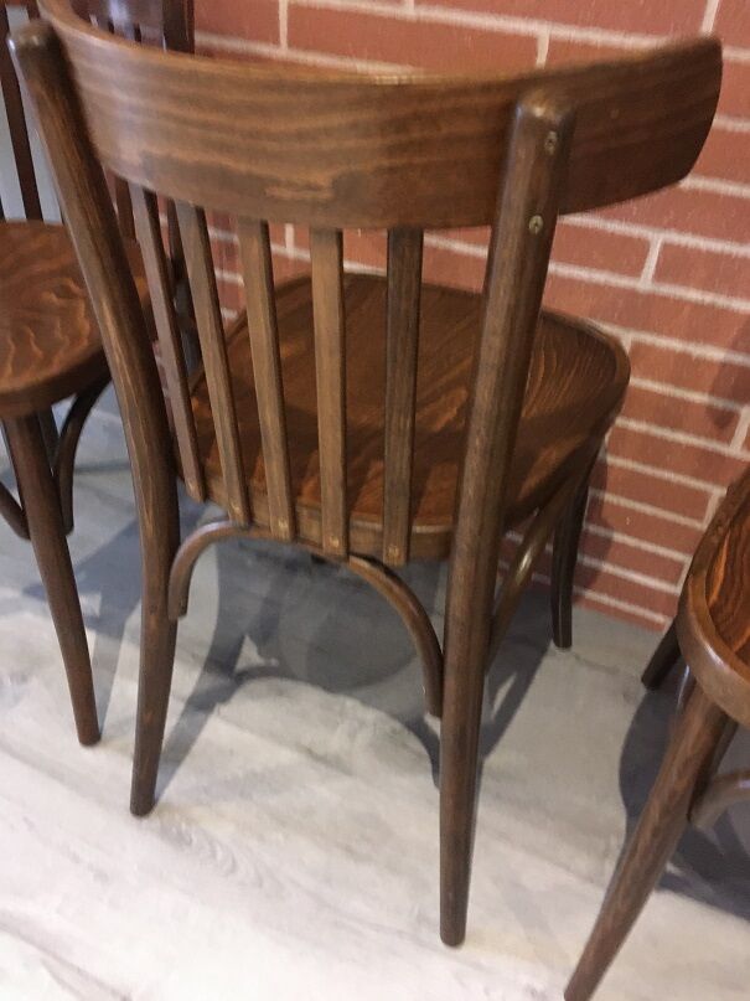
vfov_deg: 61.7
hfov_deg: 48.2
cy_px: 500
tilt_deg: -39.8
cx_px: 375
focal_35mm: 29
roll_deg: -2.6
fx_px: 838
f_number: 2.2
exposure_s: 1/17
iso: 400
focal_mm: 4.15
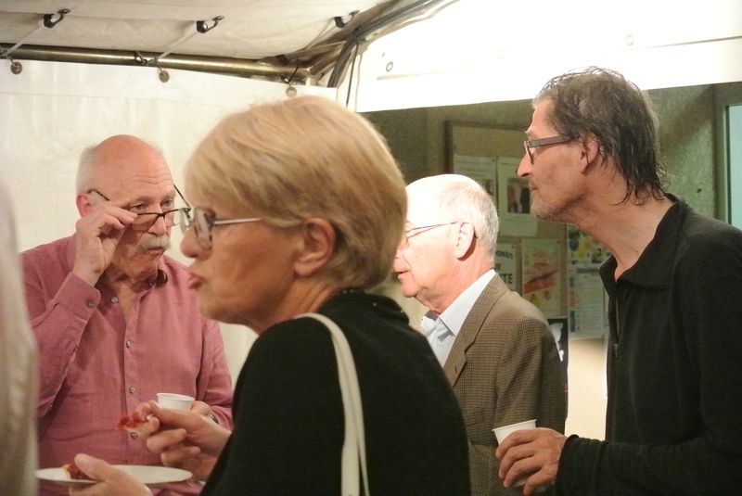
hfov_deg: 25.0
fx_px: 1671
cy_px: 248
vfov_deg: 16.9
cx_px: 371
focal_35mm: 81
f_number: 3.8
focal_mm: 30
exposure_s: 1/200
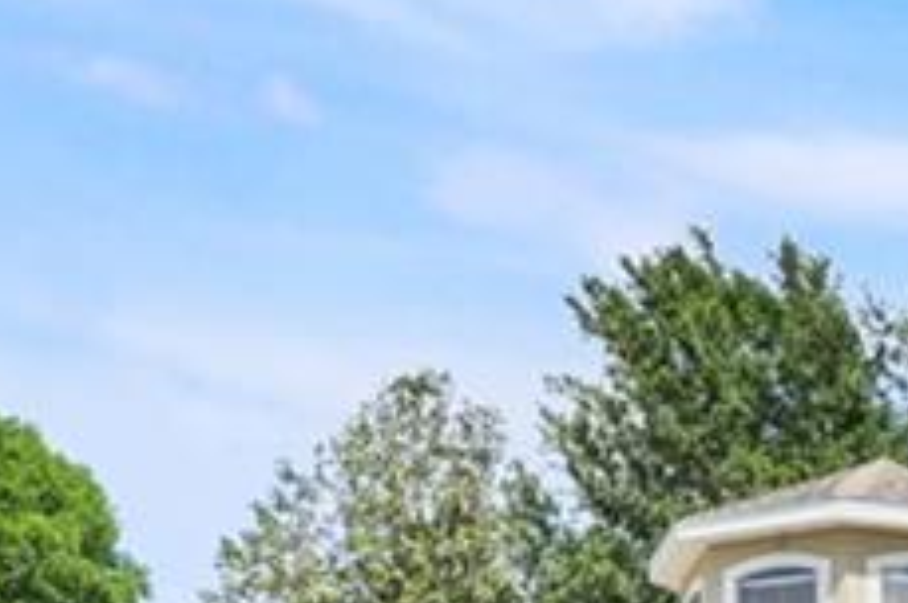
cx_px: 1289
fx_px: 2821
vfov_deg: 11.0
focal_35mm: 112
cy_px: 1246
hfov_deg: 16.9
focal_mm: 16
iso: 250
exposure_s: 1/100
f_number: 9
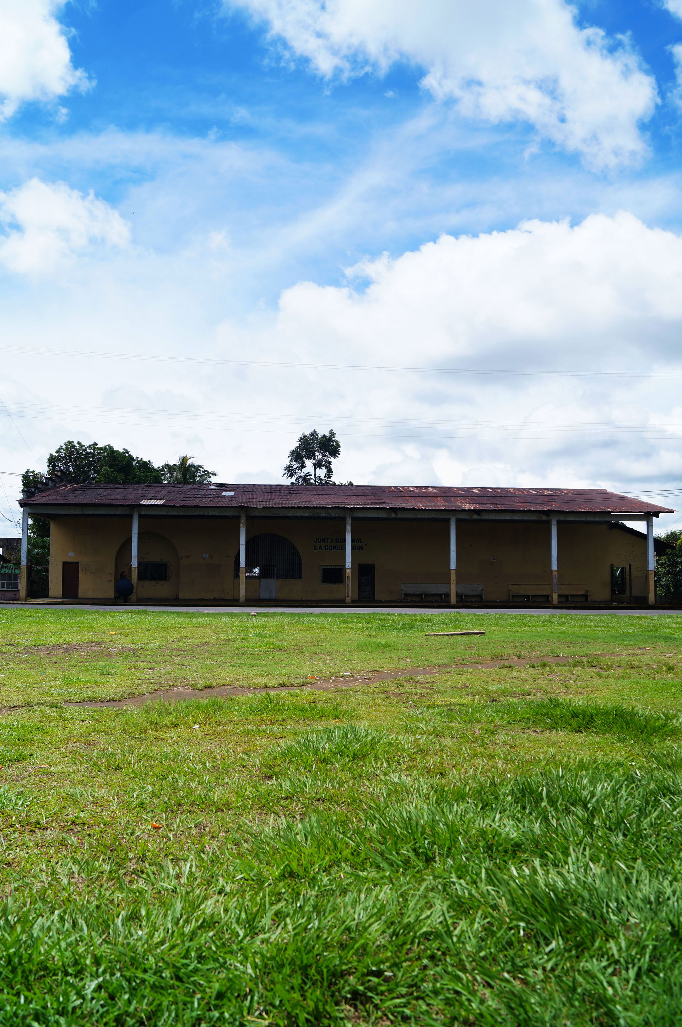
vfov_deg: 62.0
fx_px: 854
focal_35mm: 30
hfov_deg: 43.5
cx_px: 341
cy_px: 514
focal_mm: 20
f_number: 5.6
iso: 100
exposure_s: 1/500
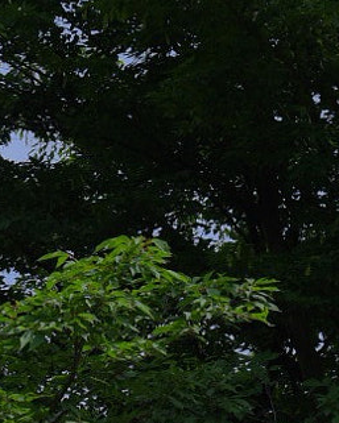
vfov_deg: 8.3
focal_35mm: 234
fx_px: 2933
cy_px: 274
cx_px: 148
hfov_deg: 6.6
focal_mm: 50
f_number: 5.6
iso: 100
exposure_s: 1/1000
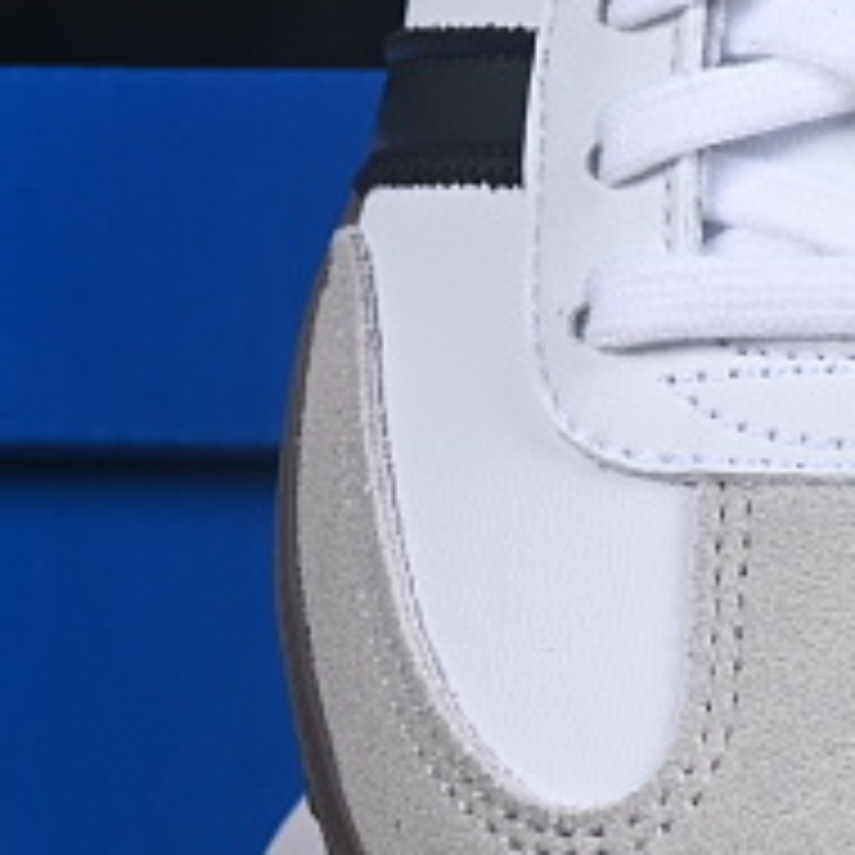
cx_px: 1494
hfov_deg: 4.8
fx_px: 10144
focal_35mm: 363
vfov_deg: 4.8
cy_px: 261
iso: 160
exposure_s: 1/80
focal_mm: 50
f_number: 8
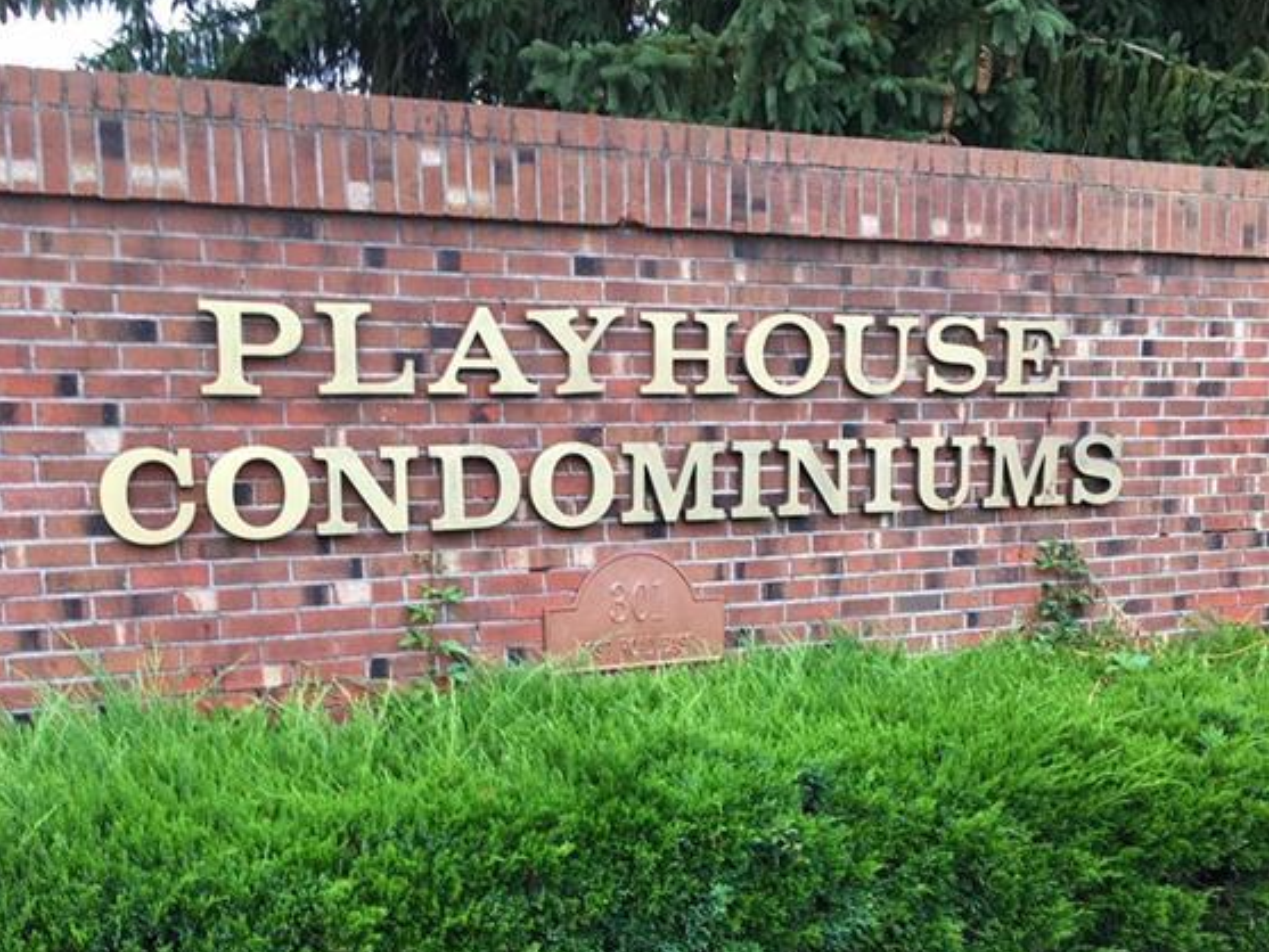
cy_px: 640
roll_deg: +0.4
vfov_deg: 35.6
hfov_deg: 46.8
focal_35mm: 40
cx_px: 615
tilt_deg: -6.3
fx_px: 1467
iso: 25
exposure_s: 1/60
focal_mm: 4.15
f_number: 2.2
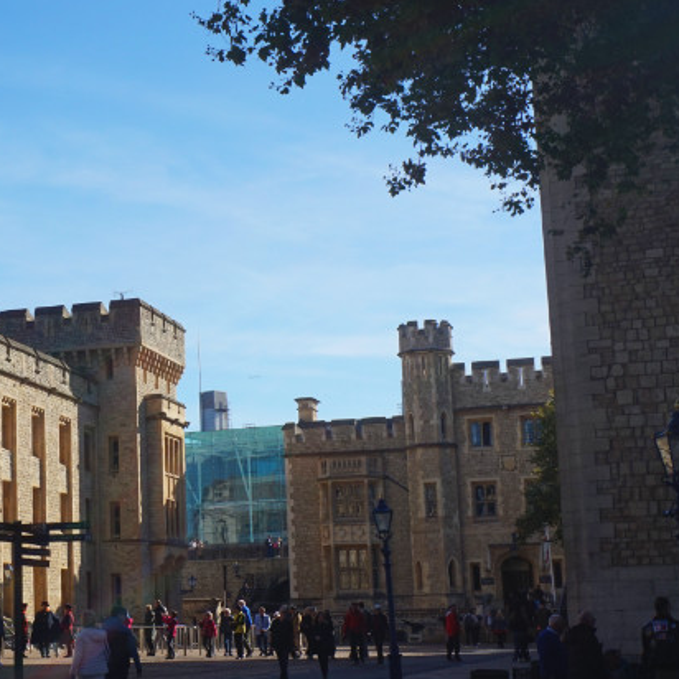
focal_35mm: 72
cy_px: 330
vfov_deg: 24.0
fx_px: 1594
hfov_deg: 23.5
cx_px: 82
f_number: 14
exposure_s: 1/125
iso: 100
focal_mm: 29
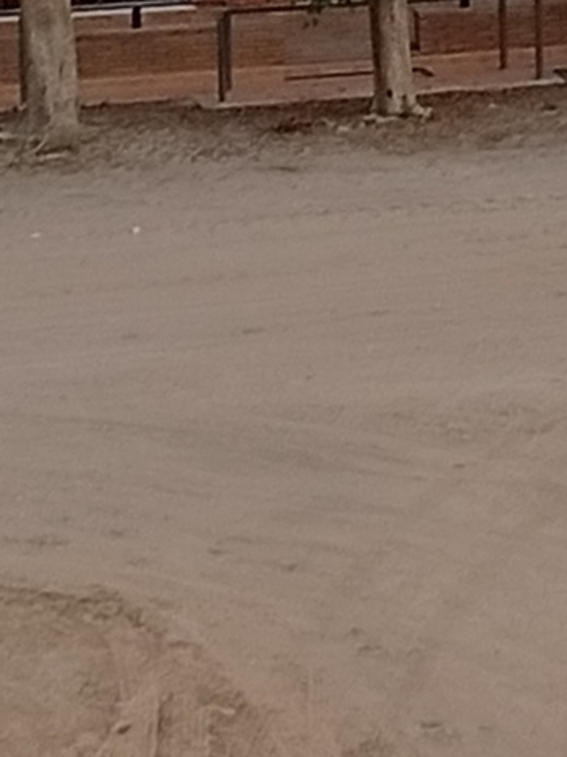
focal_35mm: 242
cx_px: 1096
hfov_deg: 6.0
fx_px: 5288
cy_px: -365
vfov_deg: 8.0
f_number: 1.8
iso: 84
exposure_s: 1/100
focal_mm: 3.98
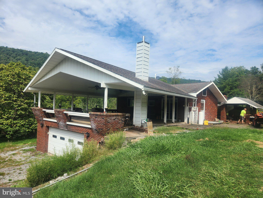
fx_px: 175
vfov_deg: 58.9
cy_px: 99
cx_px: 132
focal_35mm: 23
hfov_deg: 73.9
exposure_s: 1/2088
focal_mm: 5.4
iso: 20
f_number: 1.8
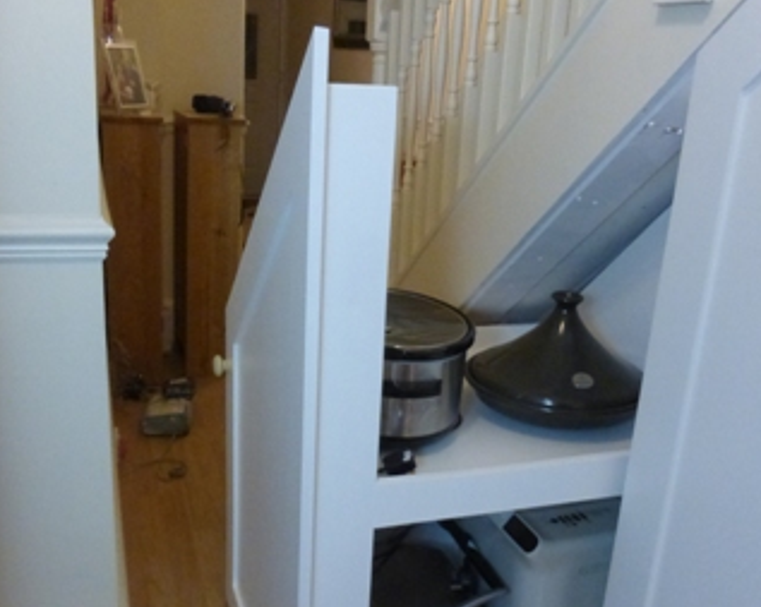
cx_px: 362
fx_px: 833
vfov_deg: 40.0
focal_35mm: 37
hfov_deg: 49.1
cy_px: 341
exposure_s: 1/30
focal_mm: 4.3
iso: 800
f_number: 3.3
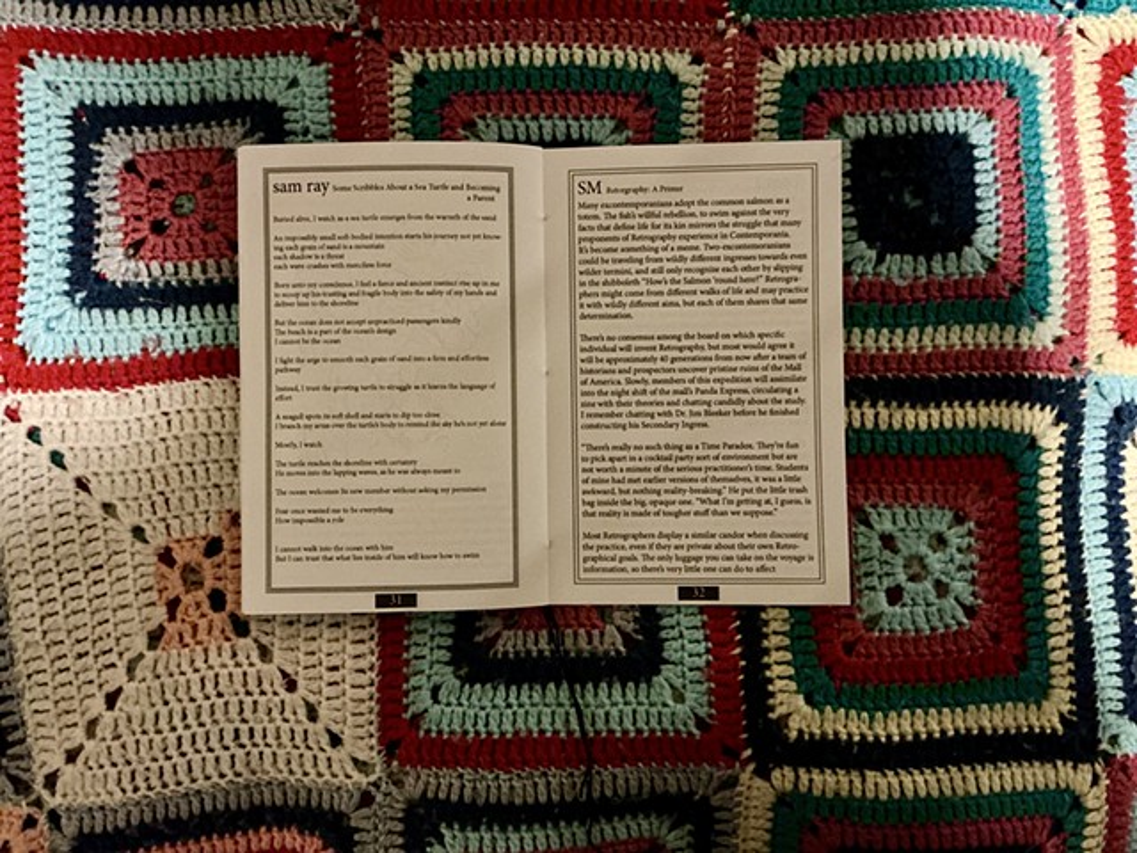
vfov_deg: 48.2
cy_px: 426
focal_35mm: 29
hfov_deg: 61.7
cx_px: 568
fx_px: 953
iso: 500
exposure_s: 1/20
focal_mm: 3
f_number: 1.8
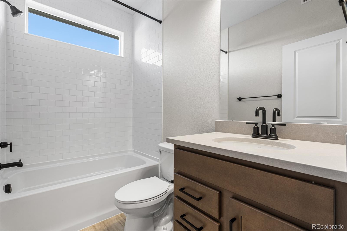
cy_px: 116
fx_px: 154
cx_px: 174
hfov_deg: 96.8
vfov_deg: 73.7
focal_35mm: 16
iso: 500
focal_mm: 16
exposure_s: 1/8
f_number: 8
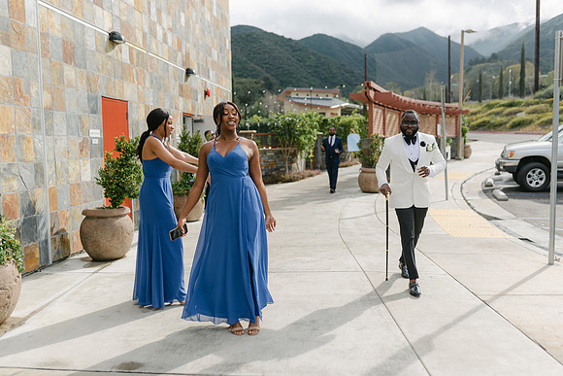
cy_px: 188
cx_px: 282
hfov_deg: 54.4
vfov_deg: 37.9
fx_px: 547
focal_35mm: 35
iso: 100
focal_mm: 35
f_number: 2
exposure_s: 1/4000
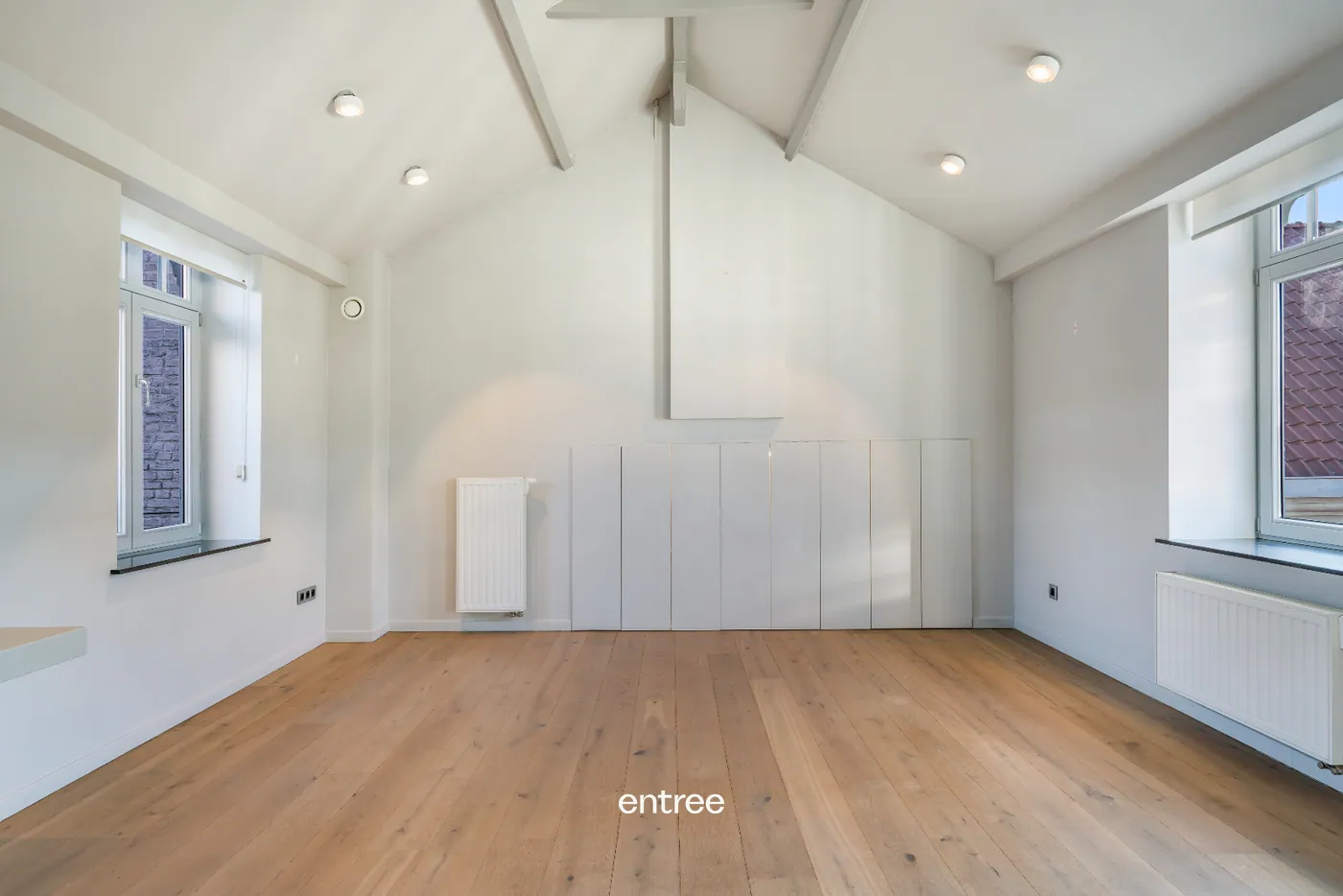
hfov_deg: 86.9
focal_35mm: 19
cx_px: 672
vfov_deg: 64.6
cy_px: 448
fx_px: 709
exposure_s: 1/3
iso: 100
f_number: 11
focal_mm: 19
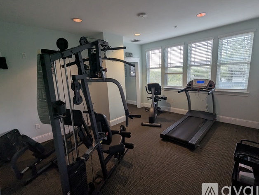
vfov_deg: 74.7
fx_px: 127
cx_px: 131
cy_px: 96
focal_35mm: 17
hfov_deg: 91.0
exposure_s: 1/27.3
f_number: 2.2
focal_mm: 2.35
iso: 127
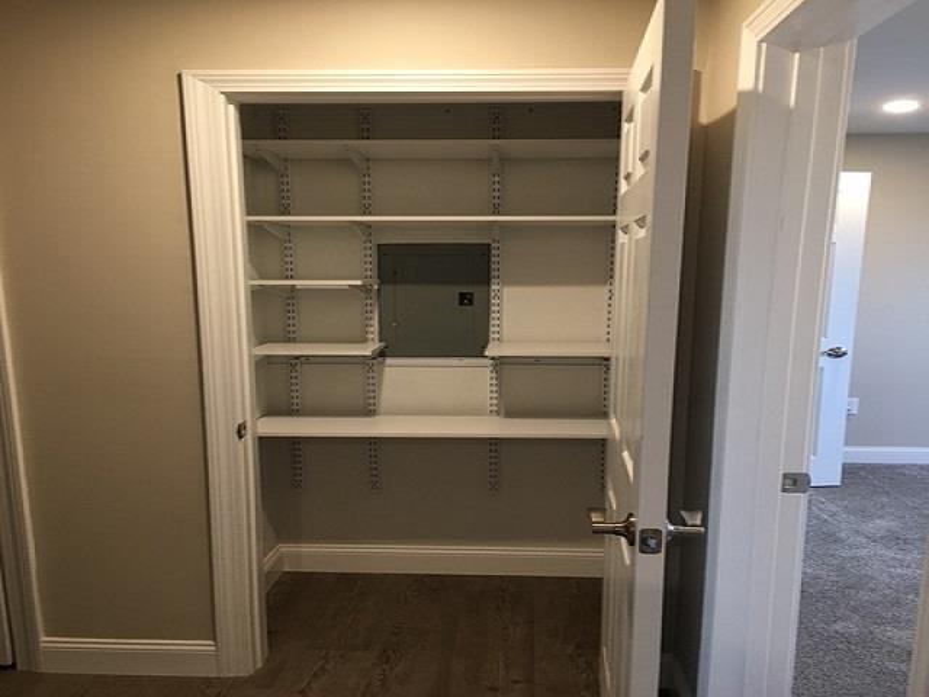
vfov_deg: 48.2
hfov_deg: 61.7
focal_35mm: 29
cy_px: 348
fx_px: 778
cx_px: 464
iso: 50
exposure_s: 1/15
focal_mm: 4.15
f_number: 2.2
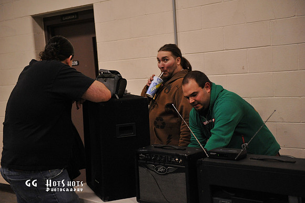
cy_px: 102
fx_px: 440
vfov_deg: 26.0
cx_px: 152
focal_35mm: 52
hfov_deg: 38.2
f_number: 2.8
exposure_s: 1/250
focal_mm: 52
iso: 3200
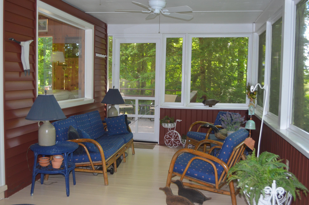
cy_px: 102
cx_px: 154
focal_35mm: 33
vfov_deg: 39.9
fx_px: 283
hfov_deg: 57.3
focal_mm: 22
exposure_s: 1/60
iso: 400
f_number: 4
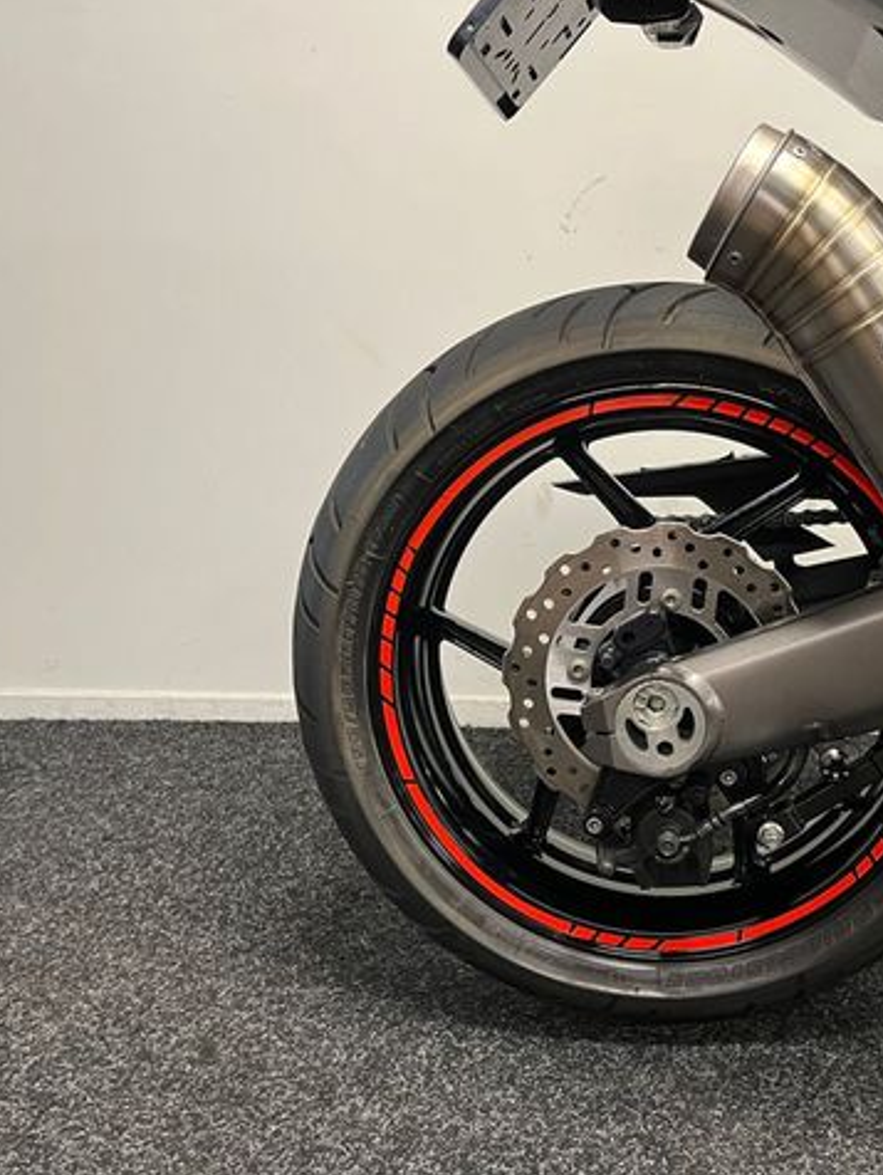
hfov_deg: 39.7
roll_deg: +0.2
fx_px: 1189
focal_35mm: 35
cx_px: 655
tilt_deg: -12.4
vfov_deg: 52.6
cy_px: 586
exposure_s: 1/50
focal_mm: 5.1
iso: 200
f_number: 1.6
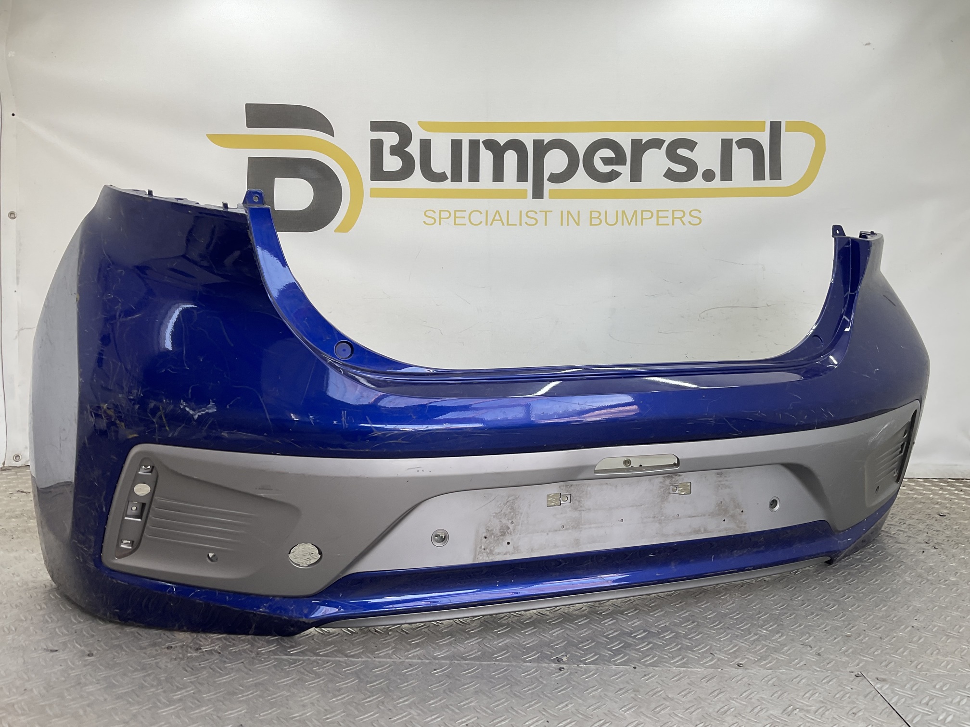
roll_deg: -1.1
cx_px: 485
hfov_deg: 61.7
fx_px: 813
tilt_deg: -5.5
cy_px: 364
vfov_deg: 48.2
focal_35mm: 29
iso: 16
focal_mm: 3
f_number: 1.8
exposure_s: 1/120
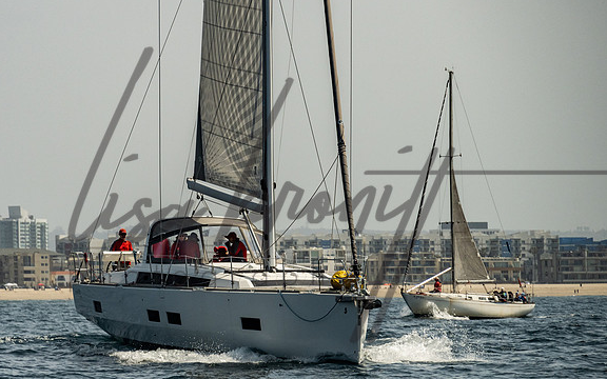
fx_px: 5277
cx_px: 218
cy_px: 180
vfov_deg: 4.1
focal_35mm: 319
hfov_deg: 6.6
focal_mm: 200
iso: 320
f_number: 6.3
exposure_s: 1/2500
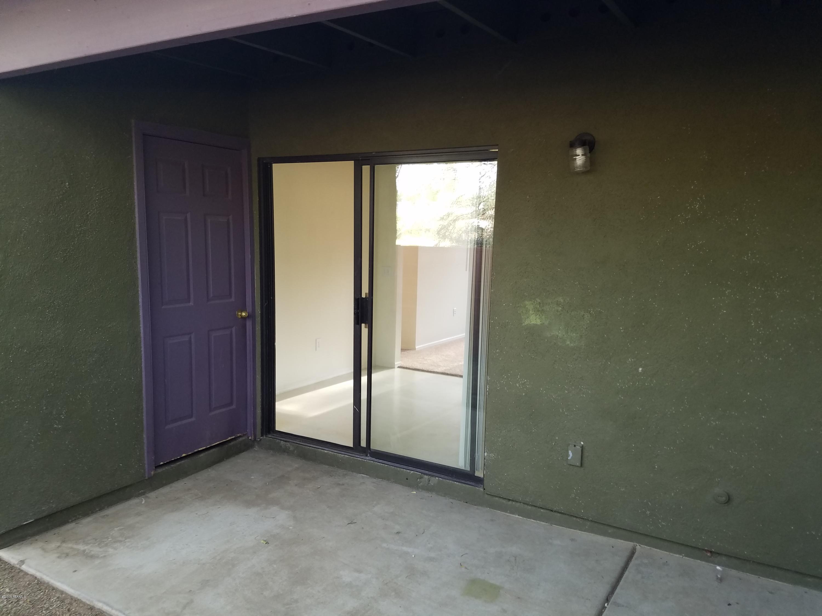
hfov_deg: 67.3
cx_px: 411
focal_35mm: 26
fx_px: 617
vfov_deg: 53.1
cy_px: 308
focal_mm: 4.2
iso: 80
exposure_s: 1/60
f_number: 1.7
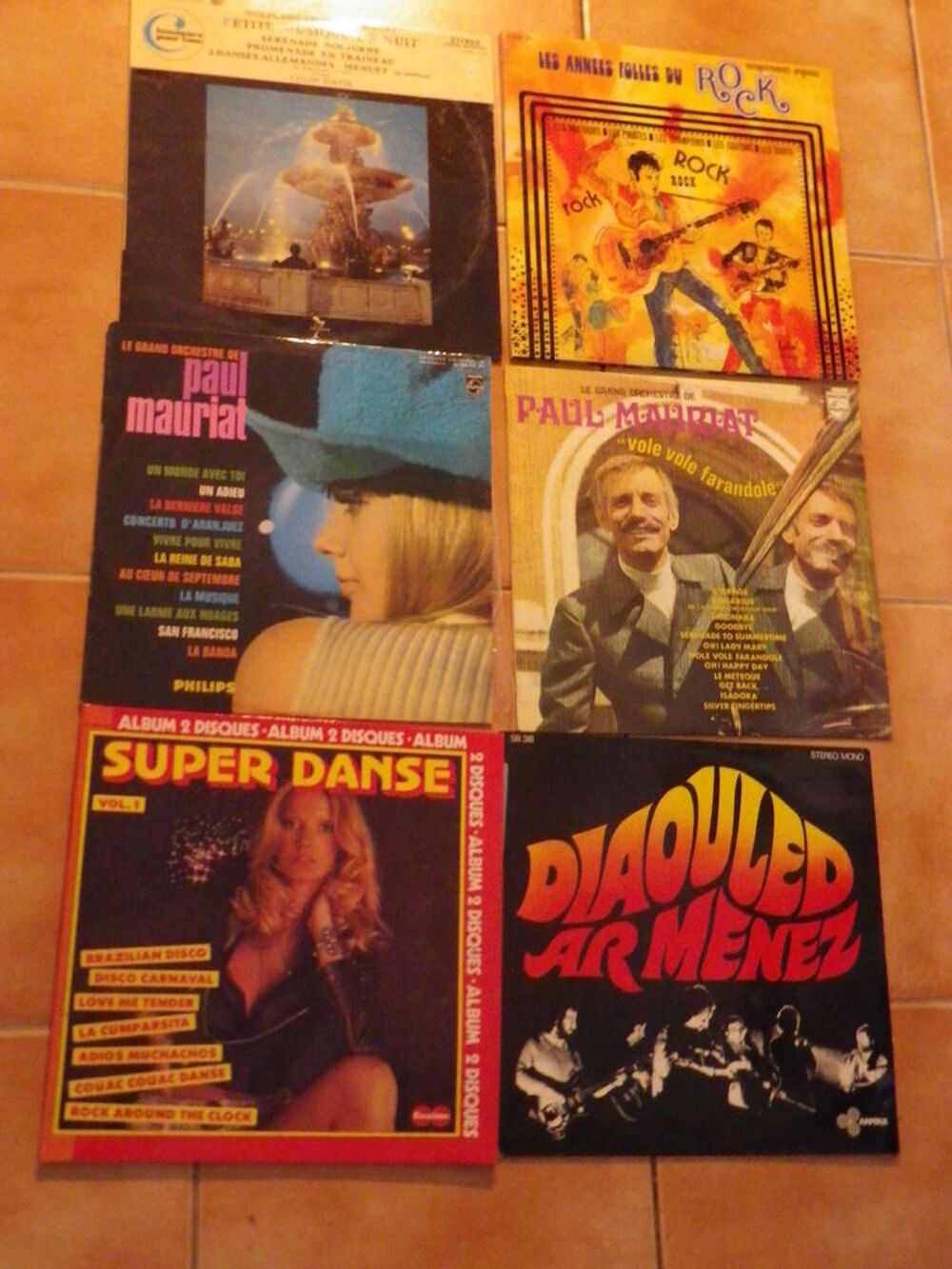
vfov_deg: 47.9
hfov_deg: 36.8
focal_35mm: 39
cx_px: 476
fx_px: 1430
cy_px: 634
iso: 800
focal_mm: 7
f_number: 4
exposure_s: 1/4
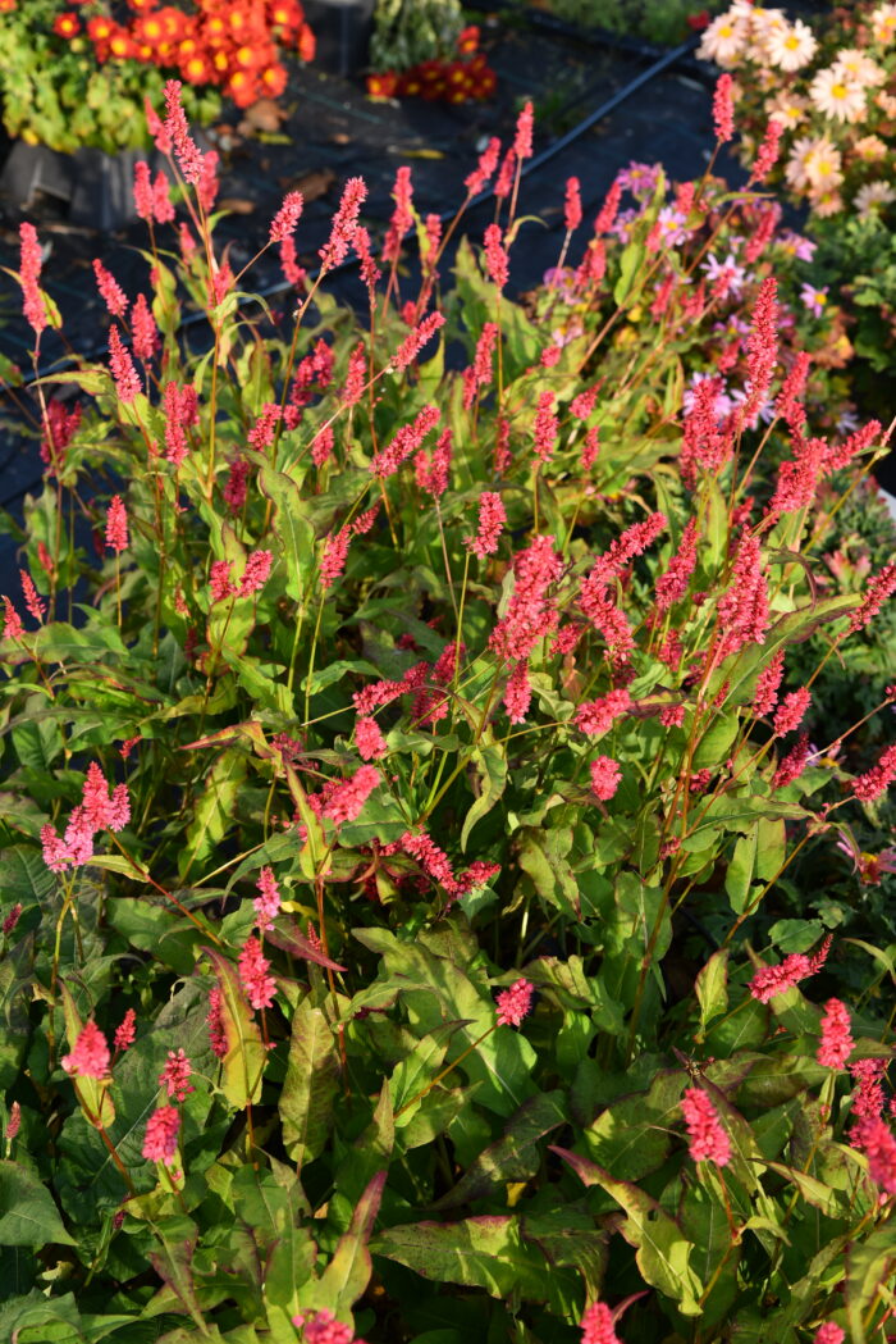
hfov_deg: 27.0
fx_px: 1865
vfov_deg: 39.6
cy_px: 672
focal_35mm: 50
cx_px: 448
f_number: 5.6
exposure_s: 1/160
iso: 100
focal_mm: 50
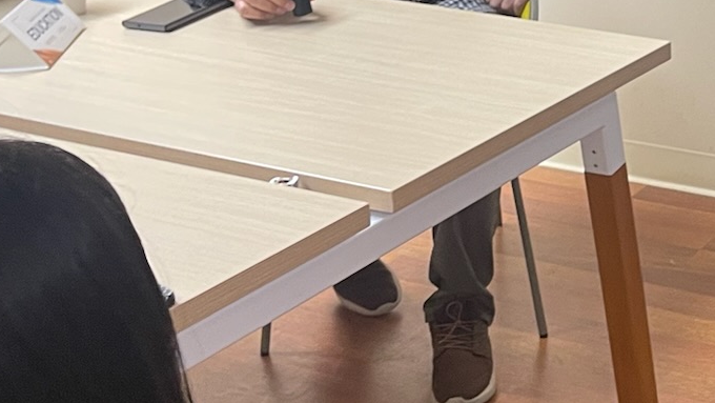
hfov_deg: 23.5
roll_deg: -1.1
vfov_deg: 14.7
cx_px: 878
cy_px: 79
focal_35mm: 82
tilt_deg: -19.9
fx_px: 1555
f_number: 1.6
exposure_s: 1/60
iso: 160
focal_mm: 5.1
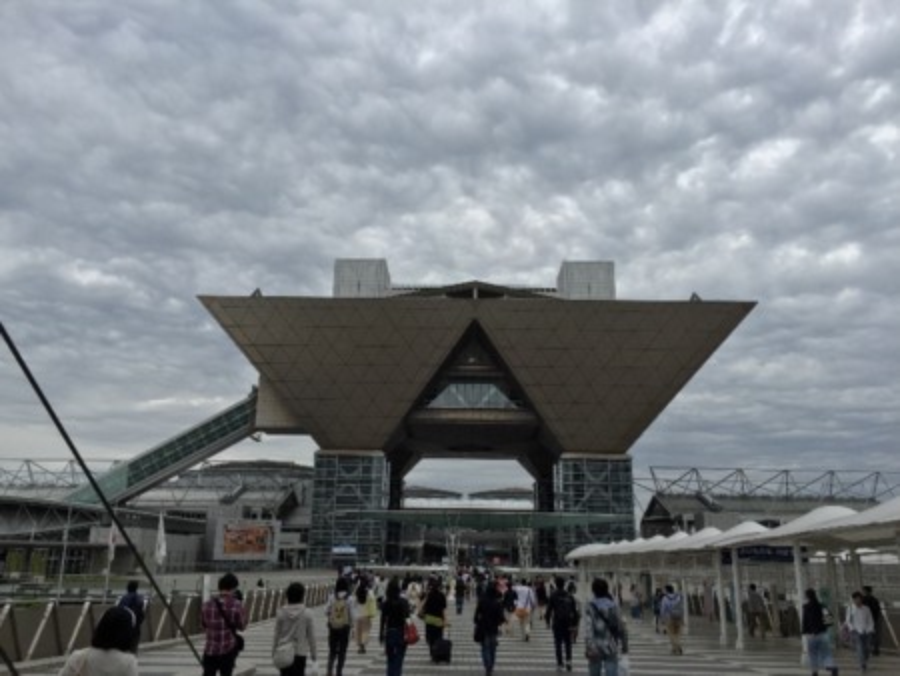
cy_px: 338
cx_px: 450
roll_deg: -1.4
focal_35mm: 29
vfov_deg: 48.3
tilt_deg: +14.9
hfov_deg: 61.6
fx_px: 754
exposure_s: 1/3597
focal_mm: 4.15
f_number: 2.2
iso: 32
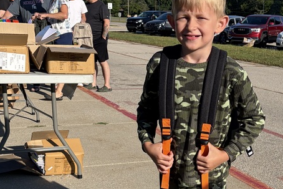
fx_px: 480
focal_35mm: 61
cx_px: 192
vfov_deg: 21.6
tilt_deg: -18.5
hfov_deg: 32.6
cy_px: 180
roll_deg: -2.2
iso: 50
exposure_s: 1/3831
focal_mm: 5.96
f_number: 1.6
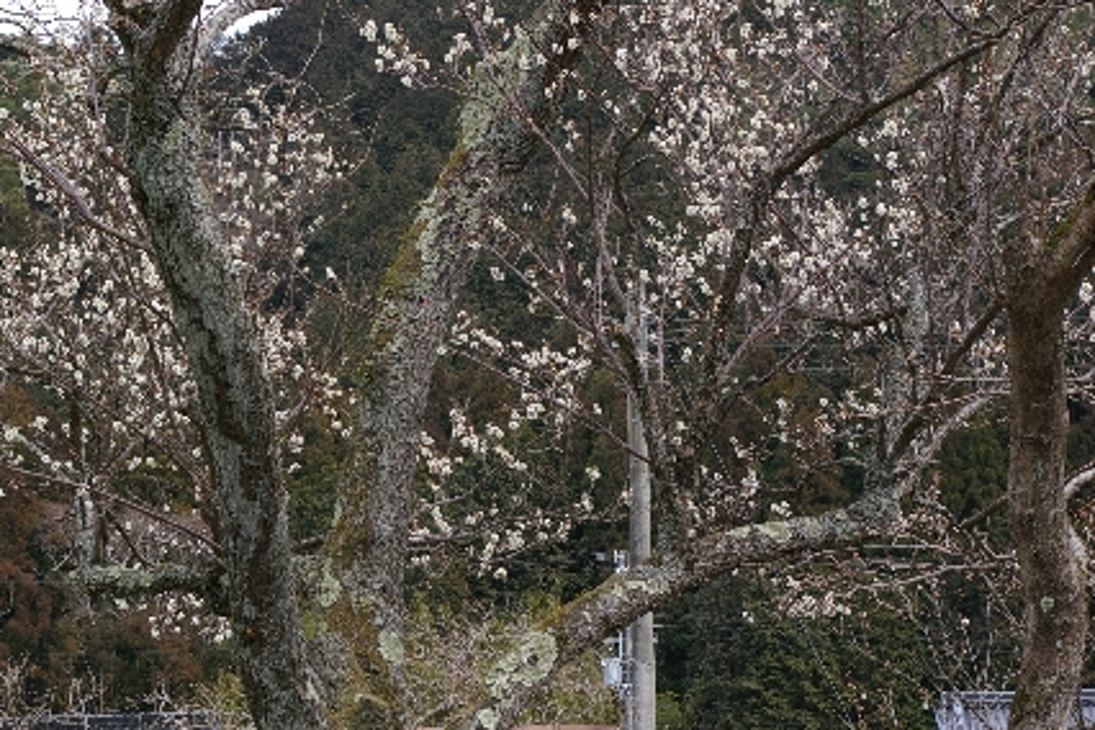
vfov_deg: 15.5
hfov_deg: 23.1
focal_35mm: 88
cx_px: 537
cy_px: 353
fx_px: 2676
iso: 200
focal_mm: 50
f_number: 8
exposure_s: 1/125
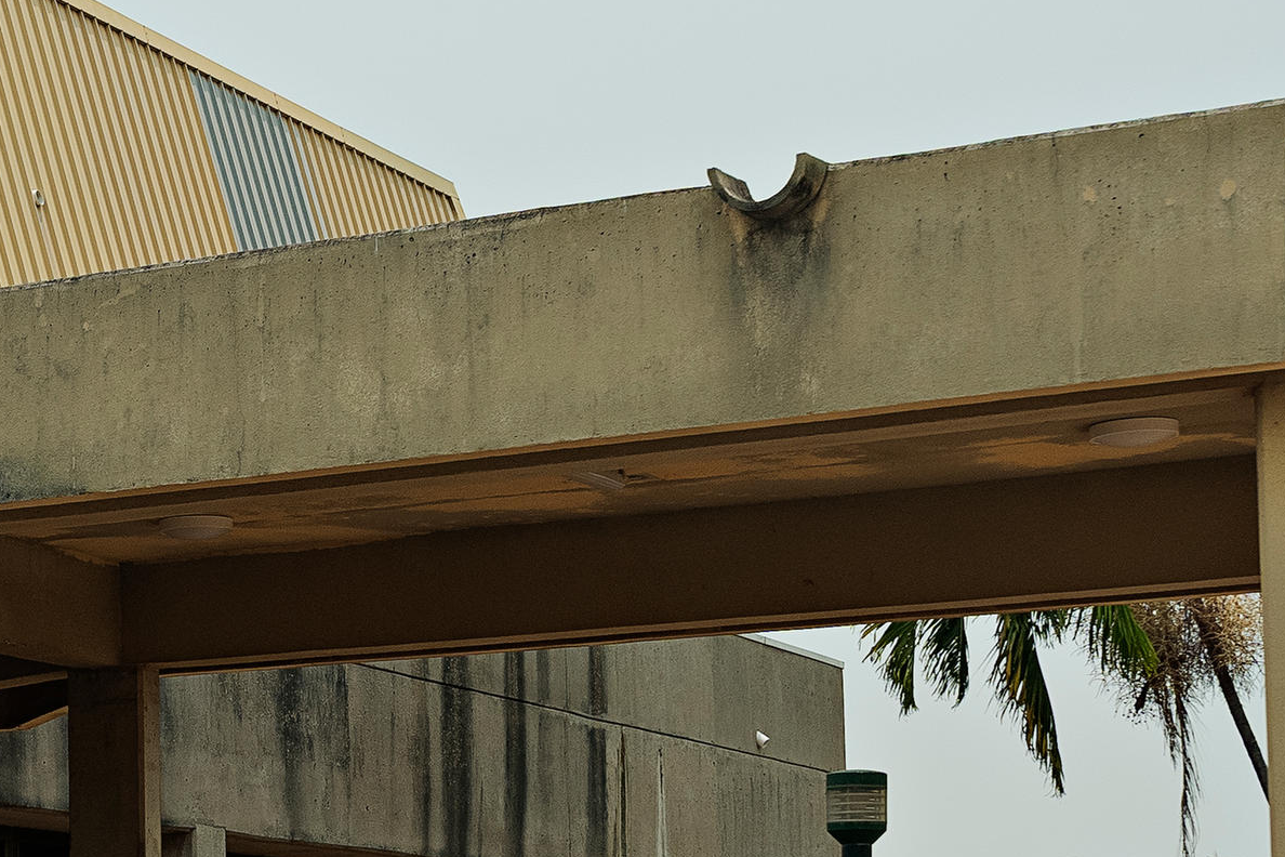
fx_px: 3605
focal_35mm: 101
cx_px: -175
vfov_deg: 13.4
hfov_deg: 19.3
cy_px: 821
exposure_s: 1/200
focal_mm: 24
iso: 400
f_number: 5.6
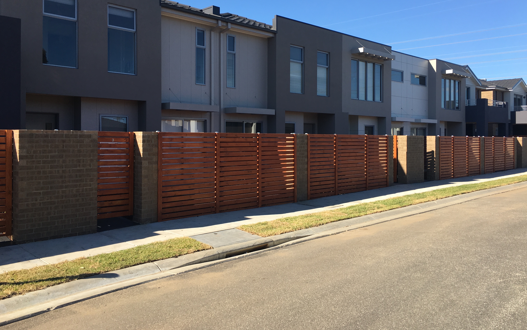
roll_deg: +2.7
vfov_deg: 40.5
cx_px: 263
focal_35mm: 31
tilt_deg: +1.5
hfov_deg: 61.2
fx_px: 445
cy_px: 138
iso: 25
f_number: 2.2
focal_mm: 4.15
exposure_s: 1/801
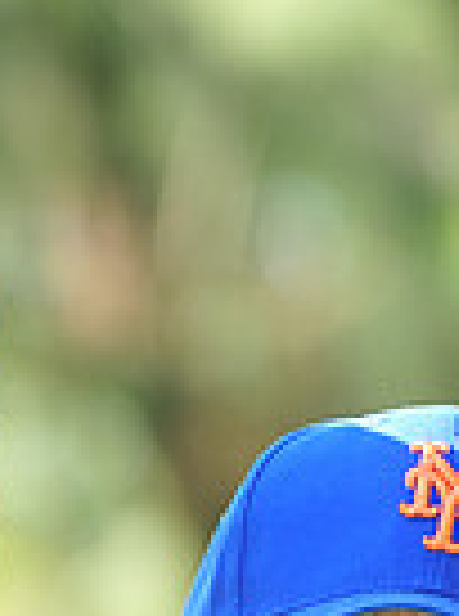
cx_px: 58
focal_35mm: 816
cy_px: 1281
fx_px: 14495
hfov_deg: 1.8
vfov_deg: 2.4
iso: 200
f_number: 5.6
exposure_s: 1/125
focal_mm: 200
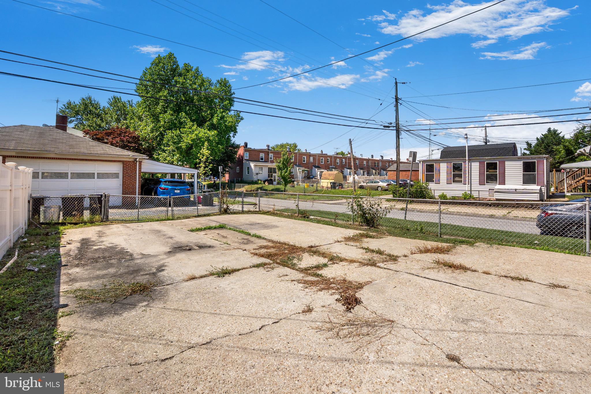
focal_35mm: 15
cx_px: 296
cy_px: 197
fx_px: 246
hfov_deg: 100.4
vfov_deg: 77.3
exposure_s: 1/500
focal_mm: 10
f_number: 8
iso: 100
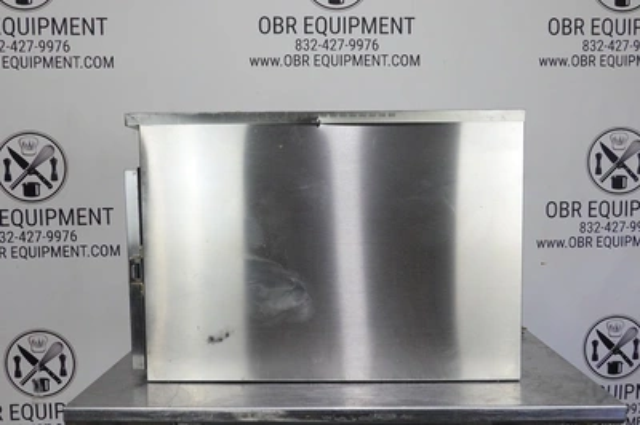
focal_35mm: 34
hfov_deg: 55.8
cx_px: 320
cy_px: 212
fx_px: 604
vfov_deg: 38.8
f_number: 10
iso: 1250
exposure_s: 1/40
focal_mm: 12.51
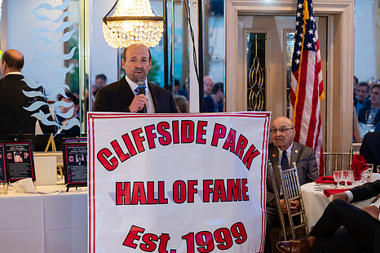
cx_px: 152
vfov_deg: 11.4
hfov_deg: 17.1
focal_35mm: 120
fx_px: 1266
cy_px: 139
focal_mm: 94
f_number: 3.2
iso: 1250
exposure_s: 1/125
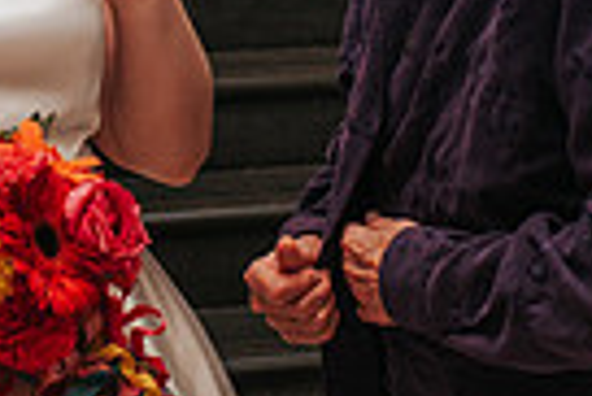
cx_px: 1
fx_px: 2749
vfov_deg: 8.1
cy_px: -124
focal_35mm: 167
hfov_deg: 12.2
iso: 1000
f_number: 4
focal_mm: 35
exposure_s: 1/160
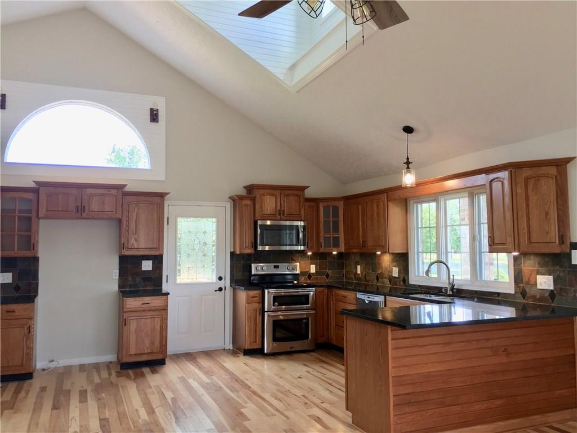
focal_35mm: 29
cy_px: 216
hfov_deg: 61.7
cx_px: 288
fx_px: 483
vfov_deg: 48.2
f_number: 2.2
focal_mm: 4.15
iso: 32
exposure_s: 1/60
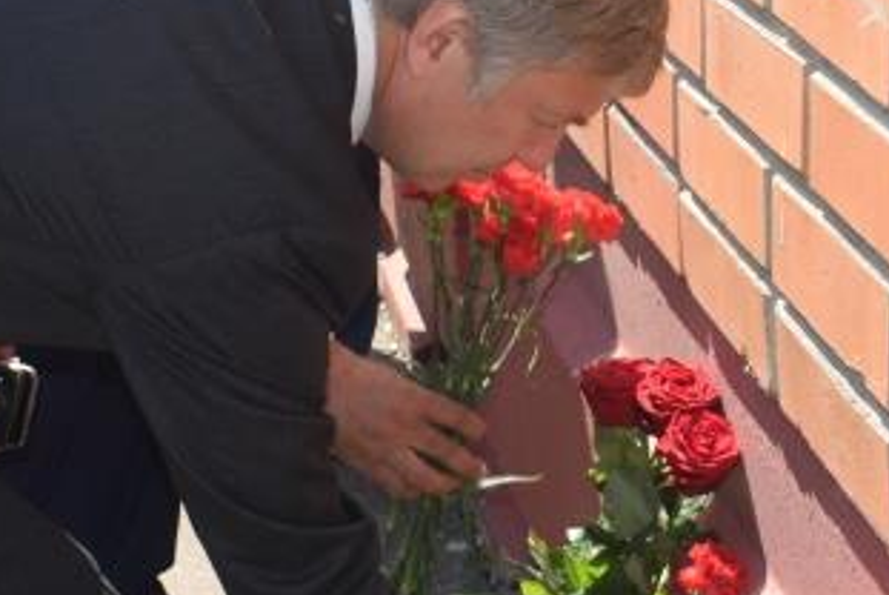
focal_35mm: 104
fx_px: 2562
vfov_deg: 13.2
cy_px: 164
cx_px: 509
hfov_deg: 19.7
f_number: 6.3
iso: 100
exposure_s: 1/160
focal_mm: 21
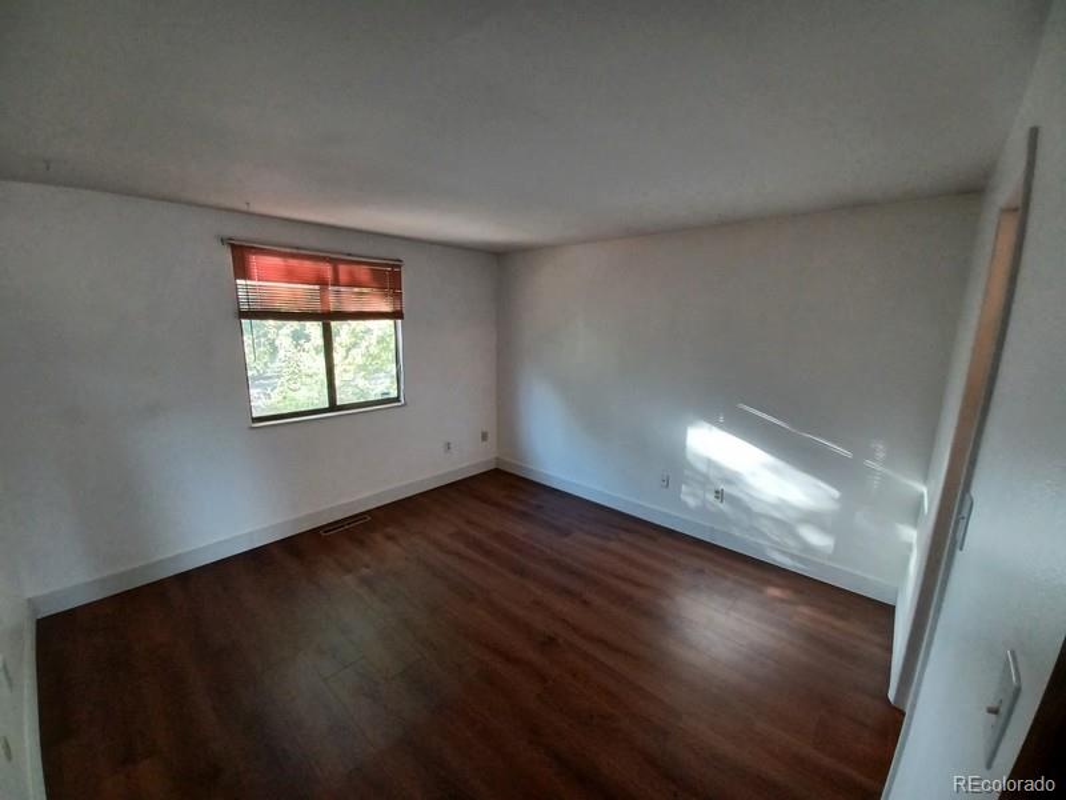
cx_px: 533
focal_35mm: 13
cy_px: 400
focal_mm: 1.42
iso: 125
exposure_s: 1/40
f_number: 2.2
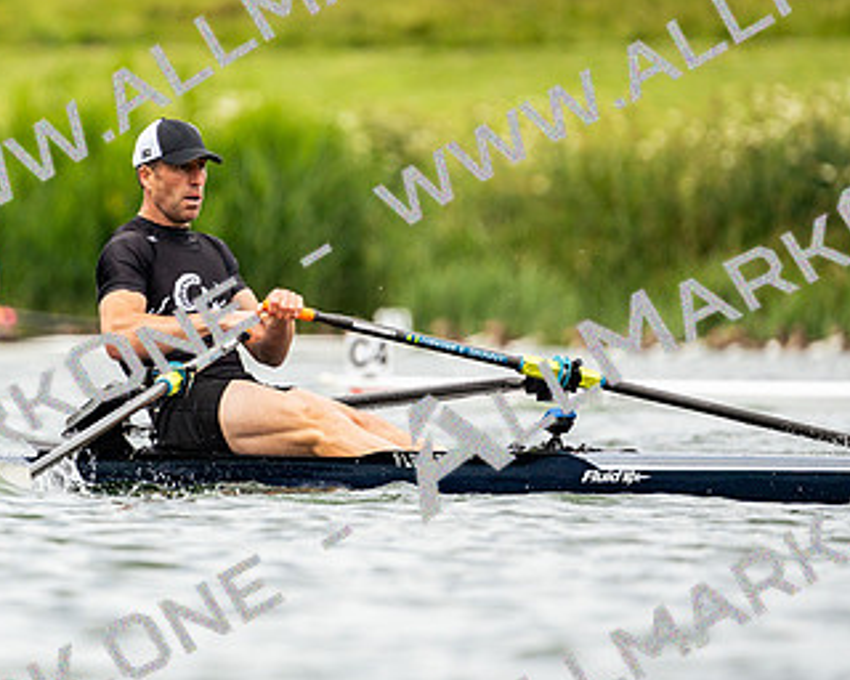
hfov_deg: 1.9
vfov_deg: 1.5
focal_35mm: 1020
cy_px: 270
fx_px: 25660
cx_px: 181
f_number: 6.3
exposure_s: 1/2000
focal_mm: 600
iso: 500
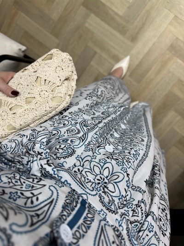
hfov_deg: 56.8
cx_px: 92
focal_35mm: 24
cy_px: 123
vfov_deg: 71.6
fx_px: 170
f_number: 1.78
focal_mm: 6.76
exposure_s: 1/100
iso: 125
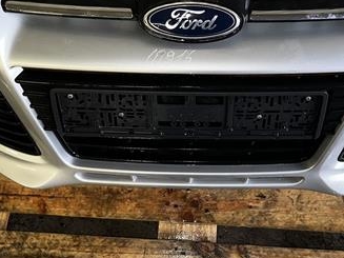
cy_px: 45
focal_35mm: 47
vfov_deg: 30.0
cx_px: 200
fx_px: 467
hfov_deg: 40.3
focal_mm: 6.86
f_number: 1.78
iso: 50
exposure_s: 1/22
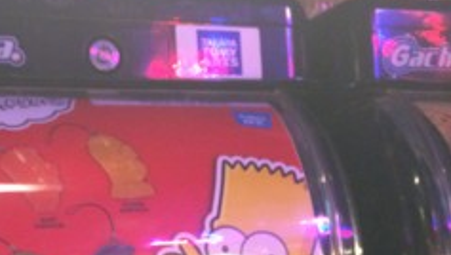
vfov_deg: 18.1
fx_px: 742
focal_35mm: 62
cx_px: 137
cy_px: 339
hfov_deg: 33.4
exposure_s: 1/20
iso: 320
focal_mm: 4.12
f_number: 2.2
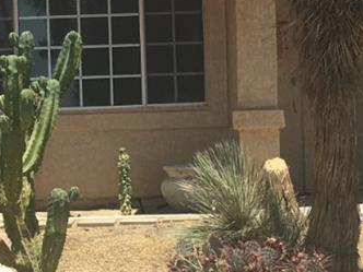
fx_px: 1374
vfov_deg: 11.3
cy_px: 152
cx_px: 225
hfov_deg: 15.0
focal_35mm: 131
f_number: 2.2
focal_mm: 4.15
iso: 25
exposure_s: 1/1603
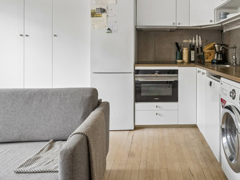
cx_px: 162
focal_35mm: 24
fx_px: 166
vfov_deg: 54.3
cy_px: 46
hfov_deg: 69.4
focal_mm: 14
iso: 200
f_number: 5.6
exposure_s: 1/25
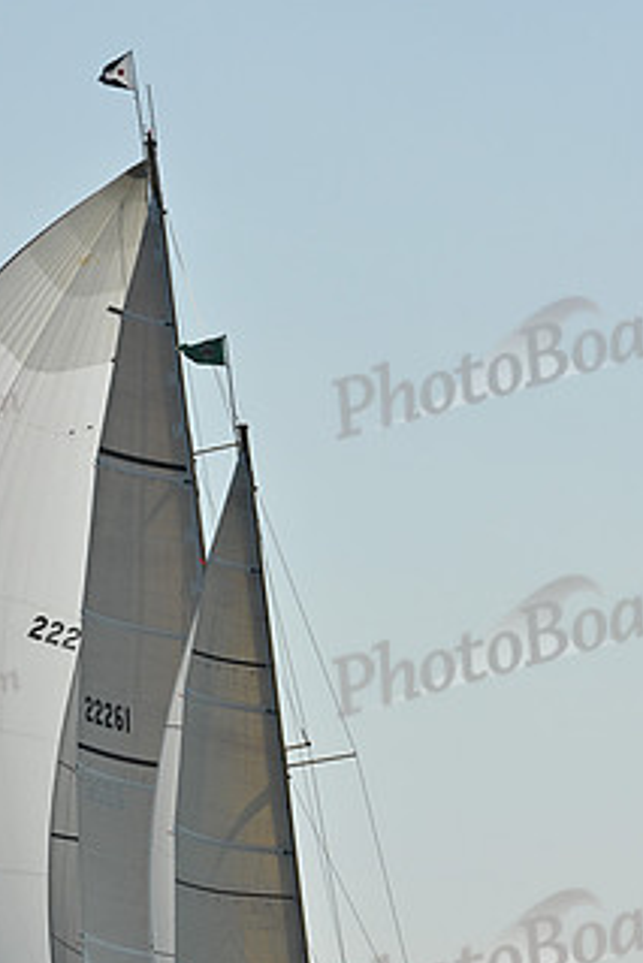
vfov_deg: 11.2
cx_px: 177
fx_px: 4870
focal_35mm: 182
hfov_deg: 7.5
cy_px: 839
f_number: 11
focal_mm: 100
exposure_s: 1/1250
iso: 320
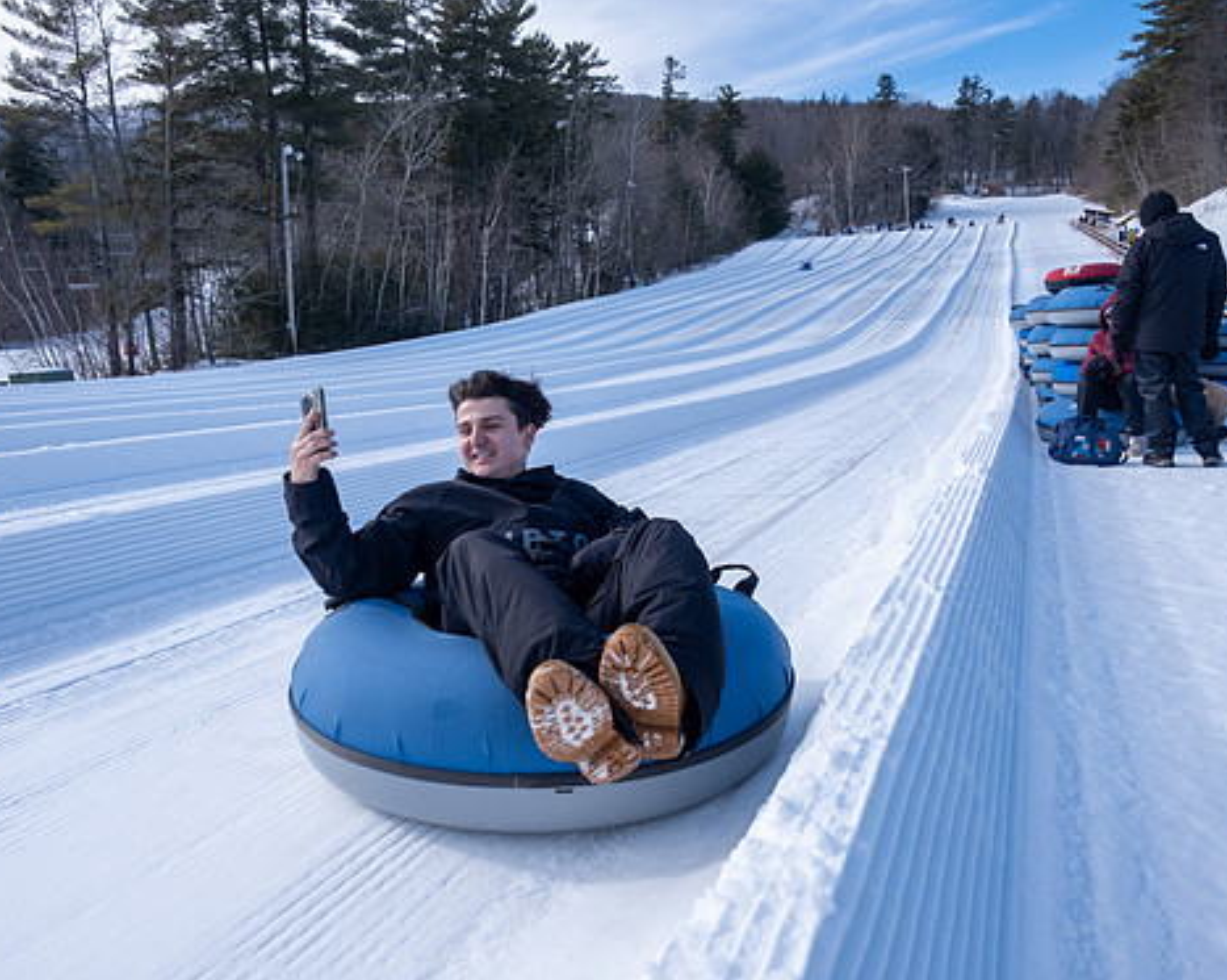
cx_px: 599
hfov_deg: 62.2
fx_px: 1016
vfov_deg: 51.5
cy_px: 503
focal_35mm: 28
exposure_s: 1/1000
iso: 320
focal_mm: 16
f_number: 5
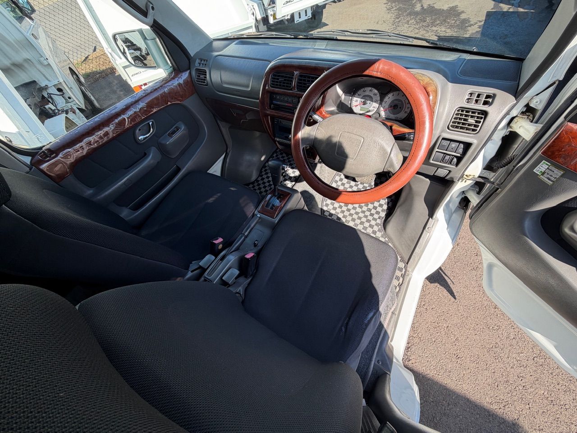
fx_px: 233
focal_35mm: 14
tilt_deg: -54.6
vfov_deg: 85.7
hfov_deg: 102.1
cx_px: 288
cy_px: 216
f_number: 2.2
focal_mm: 2.22
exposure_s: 1/241
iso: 40
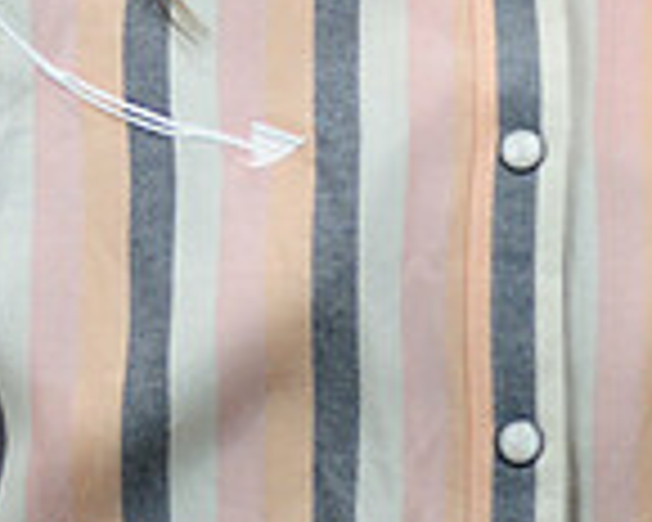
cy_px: -702
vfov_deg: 3.3
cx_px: 519
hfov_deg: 4.2
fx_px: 8876
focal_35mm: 460
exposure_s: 1/125
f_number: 4
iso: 640
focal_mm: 82
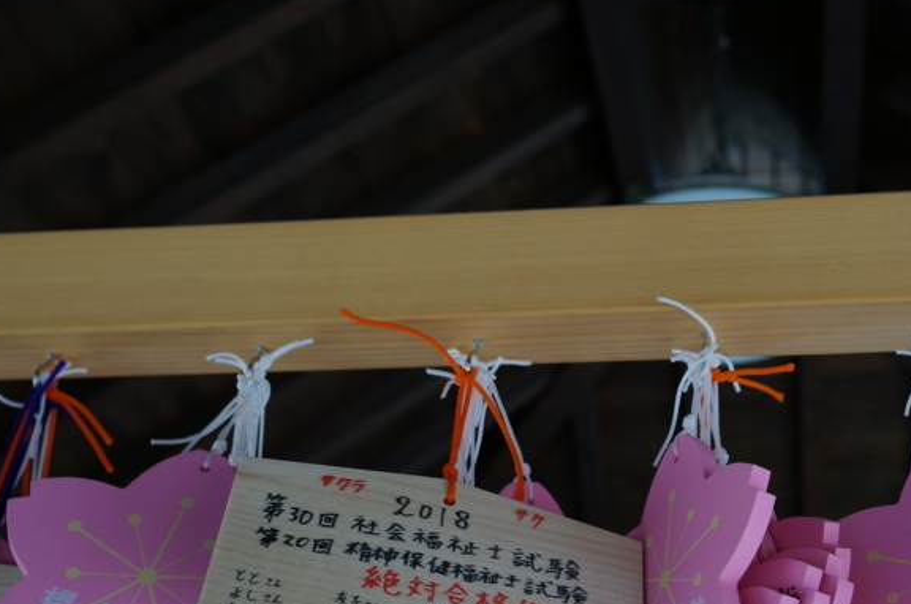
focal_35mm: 50
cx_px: 612
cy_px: 301
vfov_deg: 26.9
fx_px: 1263
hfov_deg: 39.2
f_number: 4
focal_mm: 24
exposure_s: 1/160
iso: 250
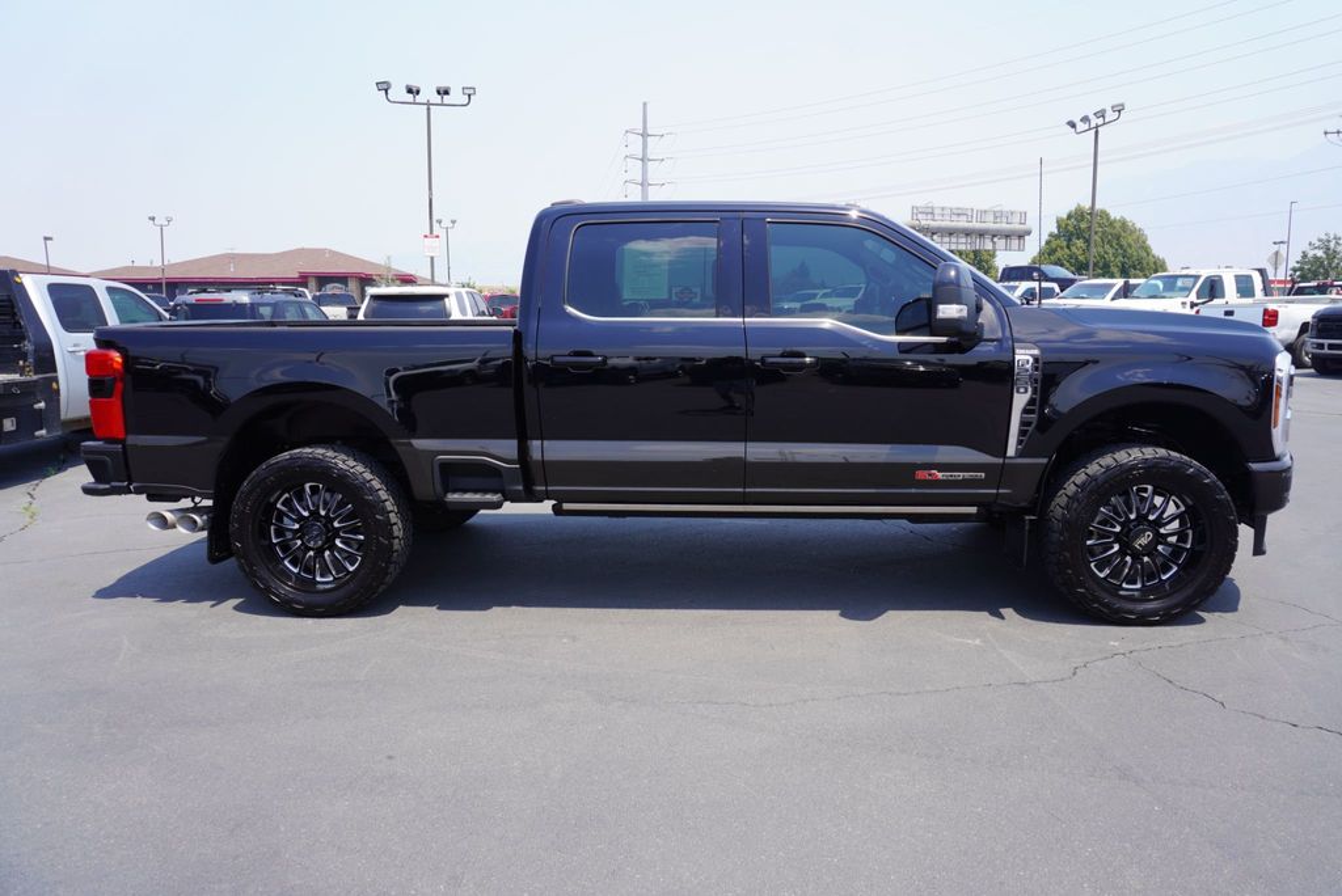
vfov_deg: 53.2
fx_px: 895
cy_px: 448
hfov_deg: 73.7
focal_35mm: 24
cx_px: 671
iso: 100
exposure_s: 1/200
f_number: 7.1
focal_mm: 16
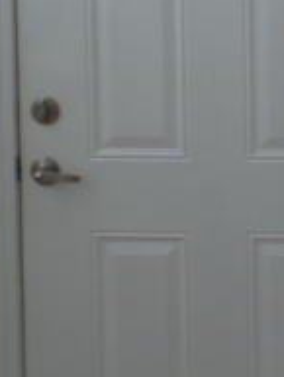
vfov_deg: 15.6
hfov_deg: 11.6
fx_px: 1333
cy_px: -70
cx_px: 450
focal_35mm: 122
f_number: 3.5
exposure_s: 1/60
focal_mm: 4.1
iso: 100
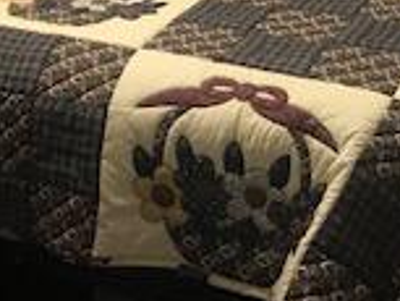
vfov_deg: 11.6
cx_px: 99
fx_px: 1353
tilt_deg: -10.8
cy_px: -259
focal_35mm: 117
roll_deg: +2.7
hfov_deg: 16.7
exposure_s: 1/24
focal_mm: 3.99
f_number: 1.8
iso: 40
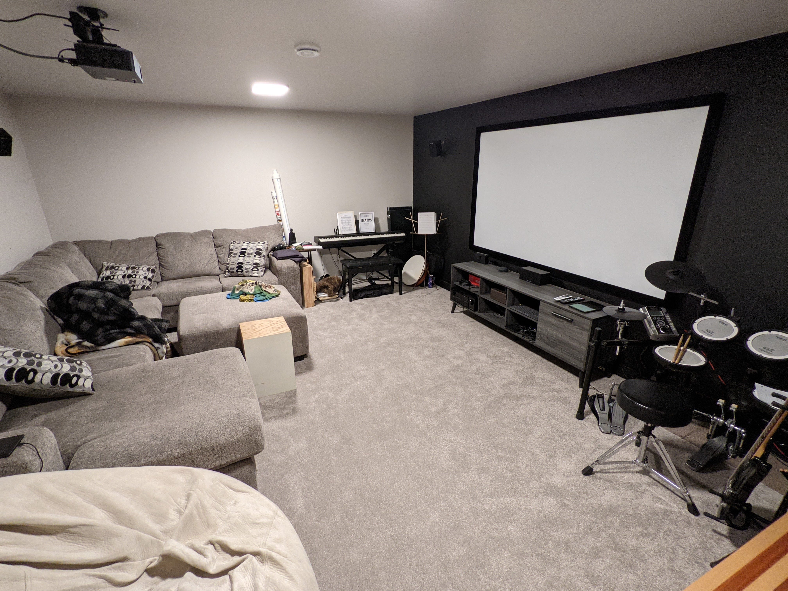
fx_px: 364
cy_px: 296
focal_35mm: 16
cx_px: 394
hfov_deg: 94.5
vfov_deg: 78.1
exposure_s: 1/24
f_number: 2.2
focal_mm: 2.22
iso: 371
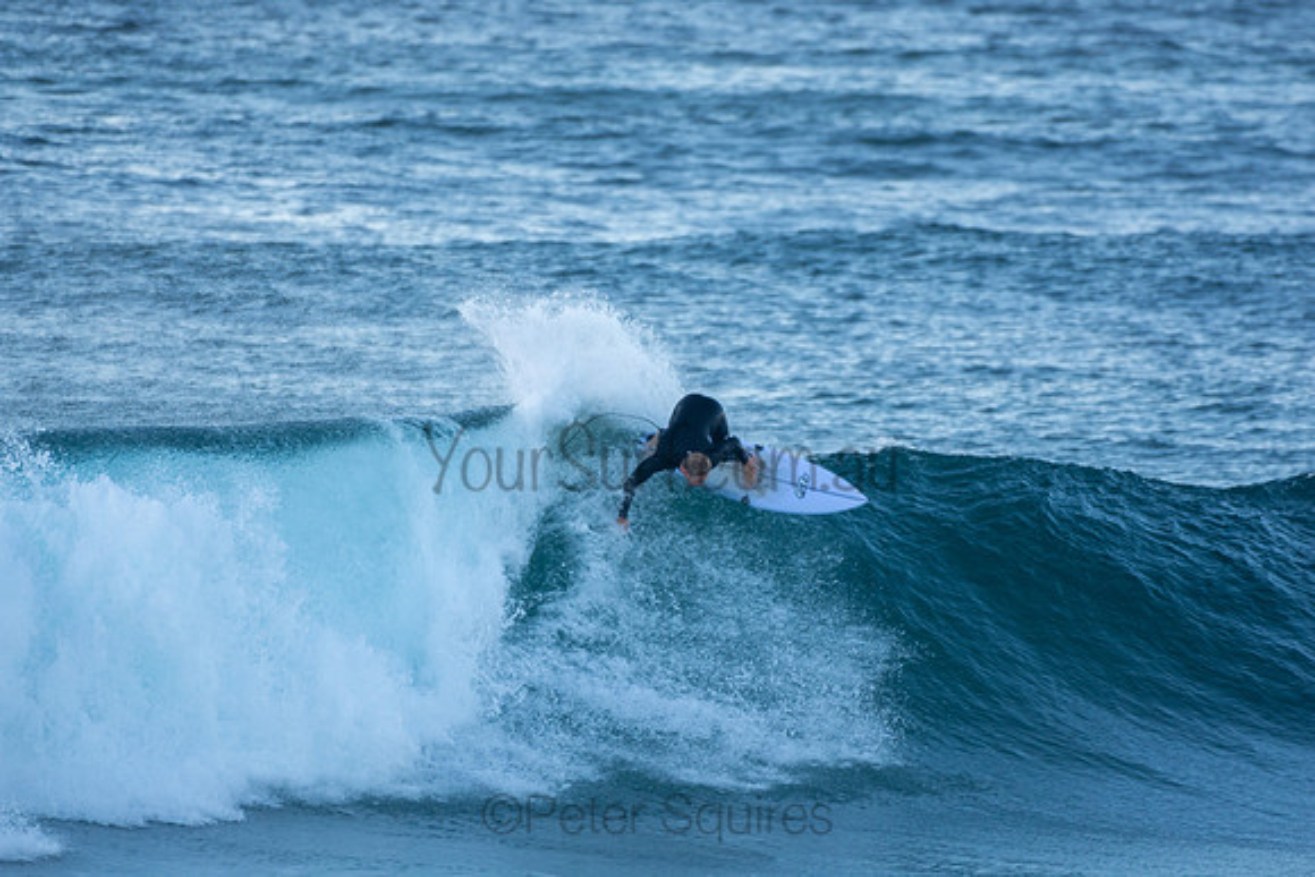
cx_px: 658
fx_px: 27401
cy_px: 438
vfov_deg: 1.8
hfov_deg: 2.7
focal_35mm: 750
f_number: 5.6
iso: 320
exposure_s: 1/400
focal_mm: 500
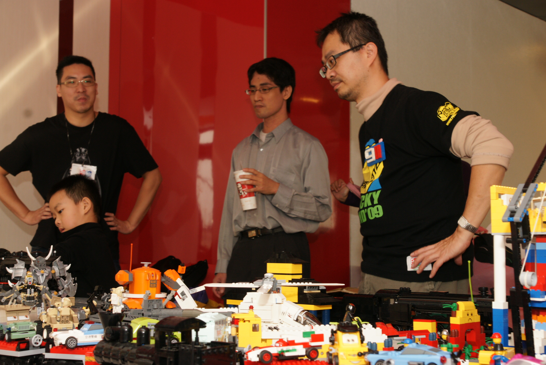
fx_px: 797
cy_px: 182
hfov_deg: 37.8
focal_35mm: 52
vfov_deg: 25.8
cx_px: 273
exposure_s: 1/100
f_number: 9
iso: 400
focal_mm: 35
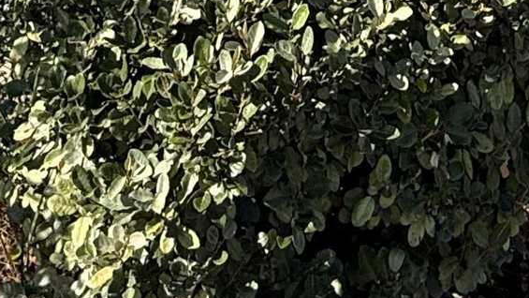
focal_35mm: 83
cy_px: -552
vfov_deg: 10.8
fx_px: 1164
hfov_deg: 25.3
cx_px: 397
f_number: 2.2
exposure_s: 1/970
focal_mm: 2.22
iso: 50
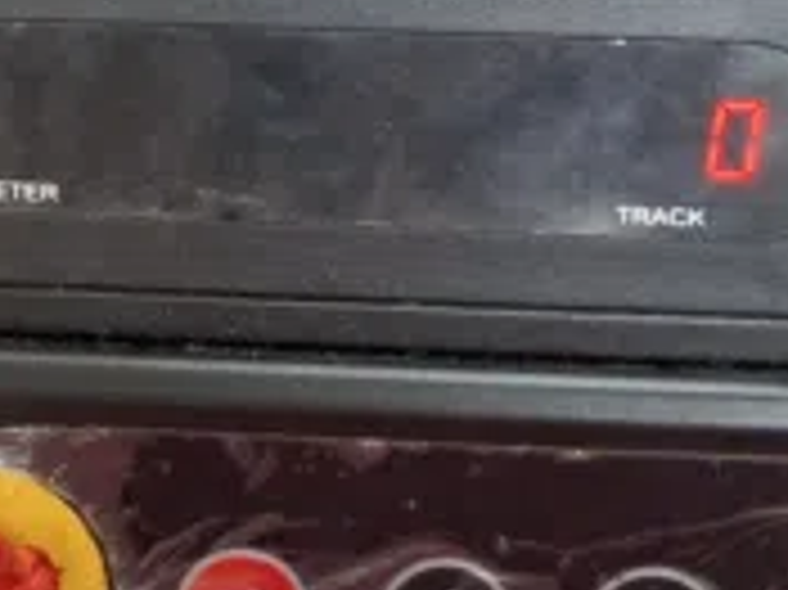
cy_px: -117
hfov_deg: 22.0
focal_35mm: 84
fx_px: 1911
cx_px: -77
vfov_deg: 16.8
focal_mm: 5.54
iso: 400
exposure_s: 1/25
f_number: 1.8
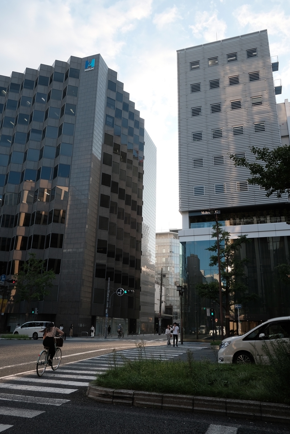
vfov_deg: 67.4
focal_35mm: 27
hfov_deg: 47.9
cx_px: 145
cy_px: 217
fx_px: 326
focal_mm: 18
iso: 400
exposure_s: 1/400
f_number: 5.6
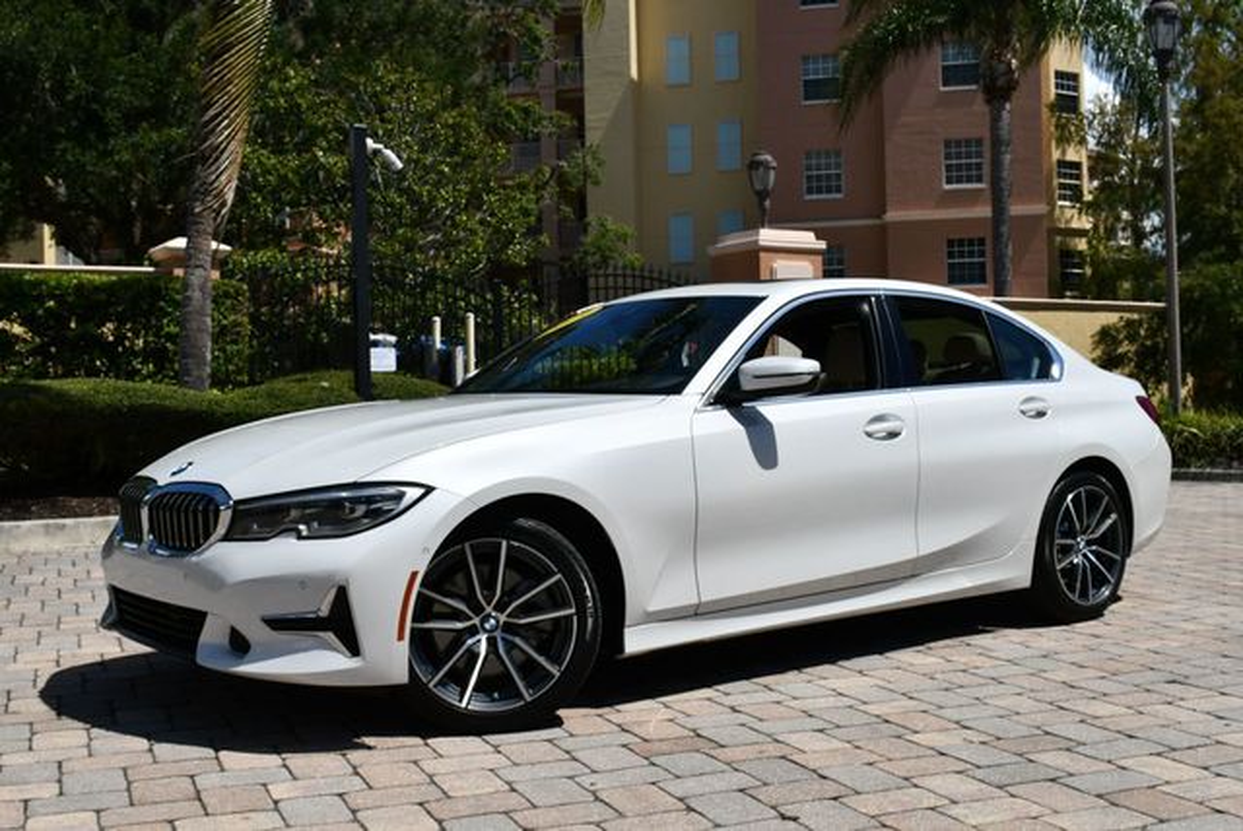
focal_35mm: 44
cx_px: 622
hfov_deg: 44.5
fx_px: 1521
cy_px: 416
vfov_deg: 30.6
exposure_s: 1/400
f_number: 10
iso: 100
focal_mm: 22
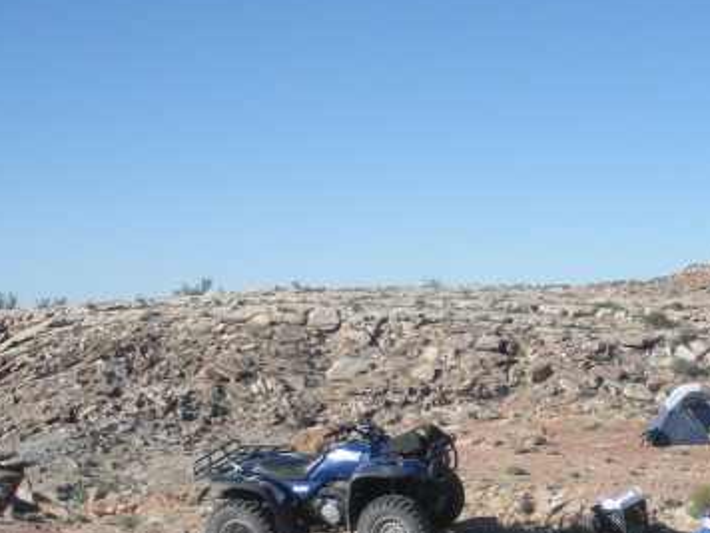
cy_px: 411
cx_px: 562
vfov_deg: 18.1
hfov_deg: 23.8
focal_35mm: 81
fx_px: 1661
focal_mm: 6.3
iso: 64
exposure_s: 1/672
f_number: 3.5
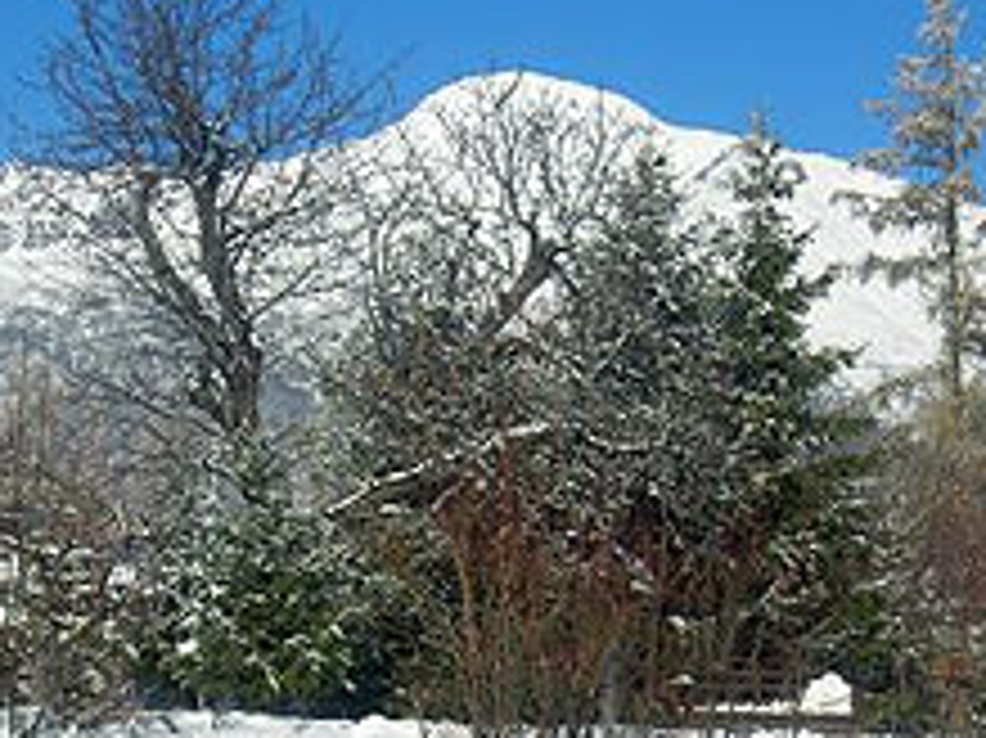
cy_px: 657
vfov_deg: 14.0
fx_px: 2989
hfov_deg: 18.7
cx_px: 599
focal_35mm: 105
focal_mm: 10.6
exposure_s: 1/681
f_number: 5.4
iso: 64
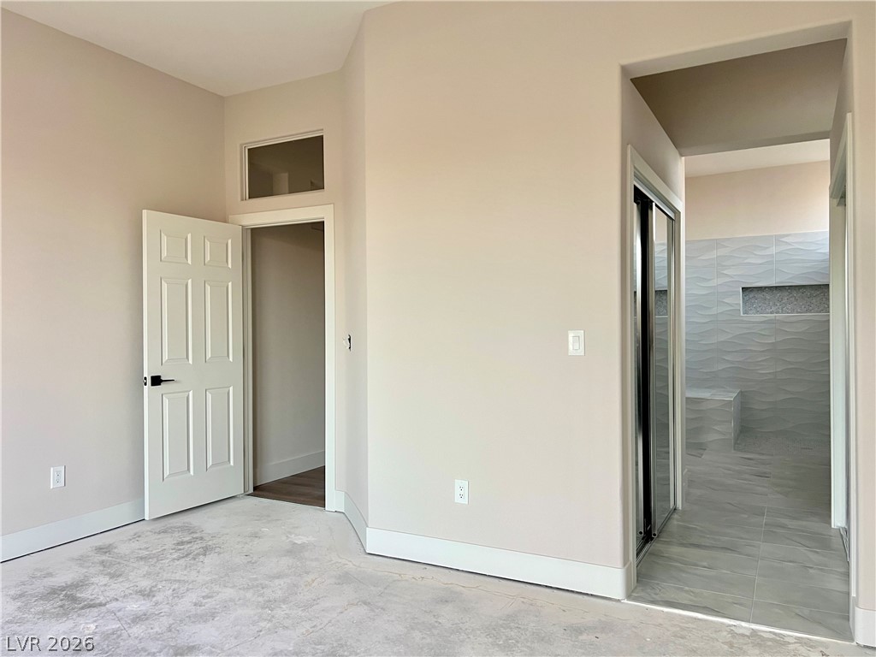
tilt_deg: -1.0
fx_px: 658
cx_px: 438
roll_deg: +0.2
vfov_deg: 53.1
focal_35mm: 26
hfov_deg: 67.3
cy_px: 328
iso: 125
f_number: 1.5
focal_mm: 5.7
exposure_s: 1/85
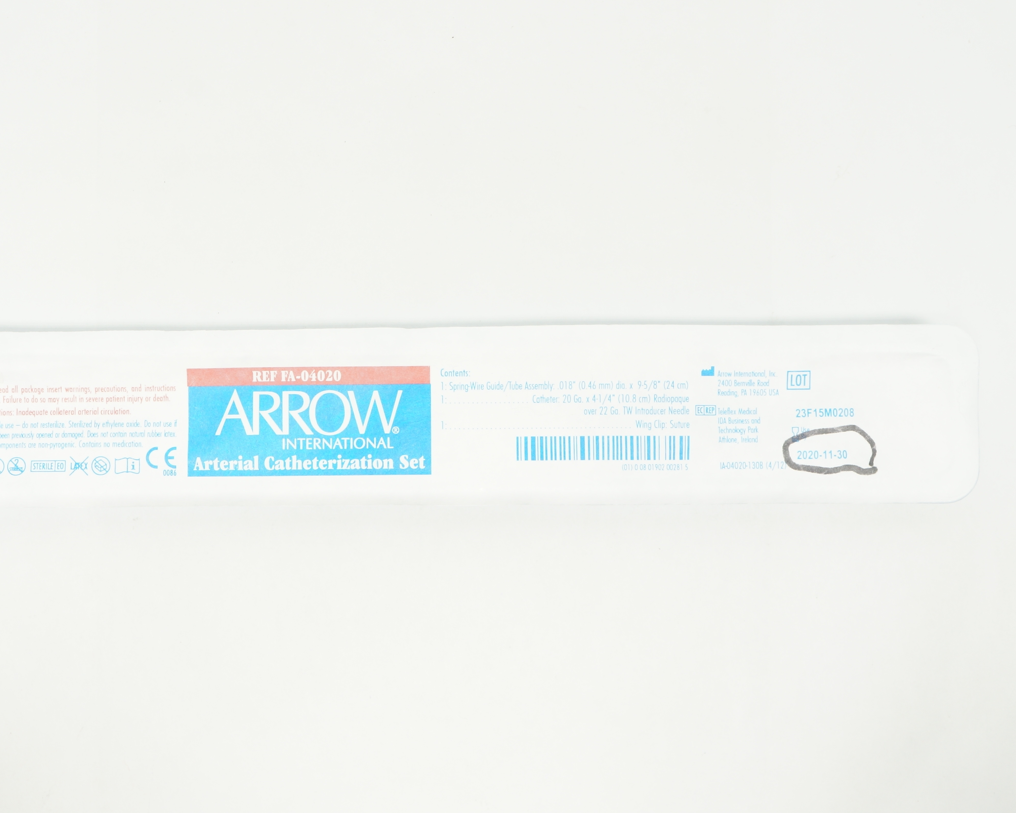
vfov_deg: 40.5
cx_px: 421
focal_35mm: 37
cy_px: 402
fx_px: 1100
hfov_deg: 49.4
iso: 400
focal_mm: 21
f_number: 10
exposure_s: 1/15
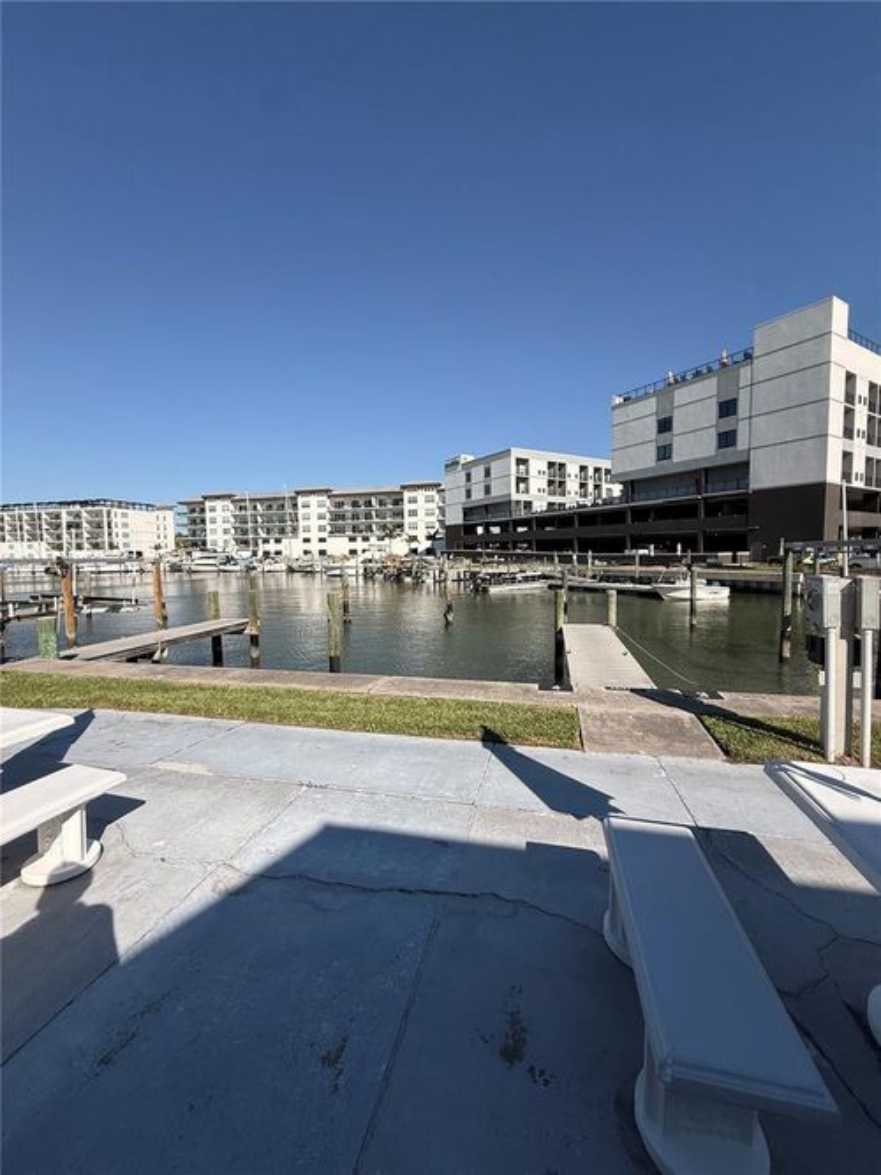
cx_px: 440
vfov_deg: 102.1
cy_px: 588
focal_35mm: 14
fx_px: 475
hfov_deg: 85.7
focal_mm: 2.22
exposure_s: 1/3289
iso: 50
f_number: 2.2
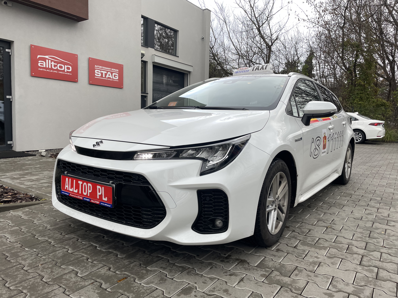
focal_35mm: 26
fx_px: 299
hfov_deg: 67.3
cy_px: 149
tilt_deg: -4.9
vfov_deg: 53.1
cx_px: 199
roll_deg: -1.8
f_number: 1.6
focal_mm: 4.2
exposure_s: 1/298
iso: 32
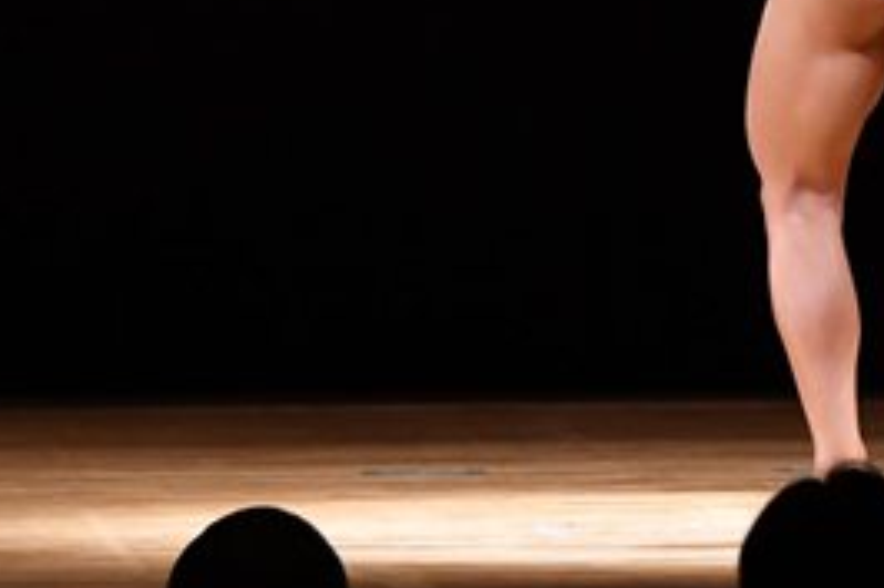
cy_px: -206
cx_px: 969
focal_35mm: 589
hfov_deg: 3.5
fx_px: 14454
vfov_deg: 2.3
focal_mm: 135
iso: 4000
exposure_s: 1/400
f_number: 5.6
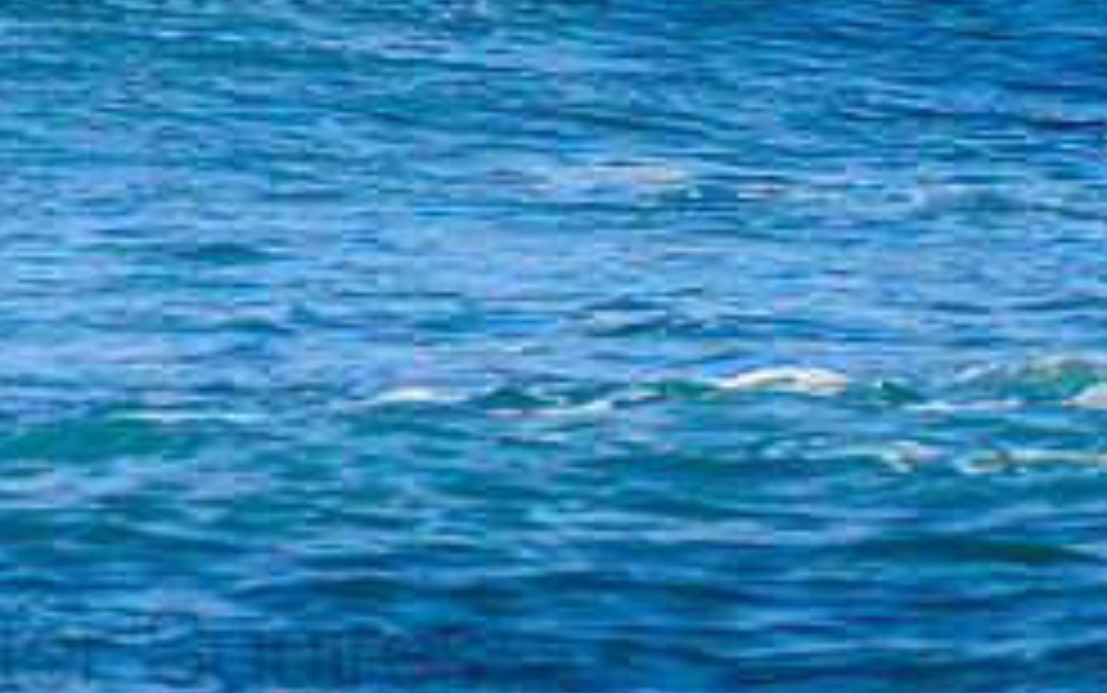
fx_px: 44460
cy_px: -225
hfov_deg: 1.4
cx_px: 430
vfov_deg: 0.9
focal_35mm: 1473
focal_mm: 500
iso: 220
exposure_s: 1/2000
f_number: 5.6
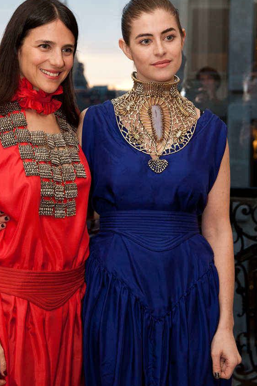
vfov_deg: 27.3
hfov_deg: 18.4
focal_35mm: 74
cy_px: 140
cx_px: 113
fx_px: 794
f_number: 5
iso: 1600
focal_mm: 52
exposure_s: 1/125
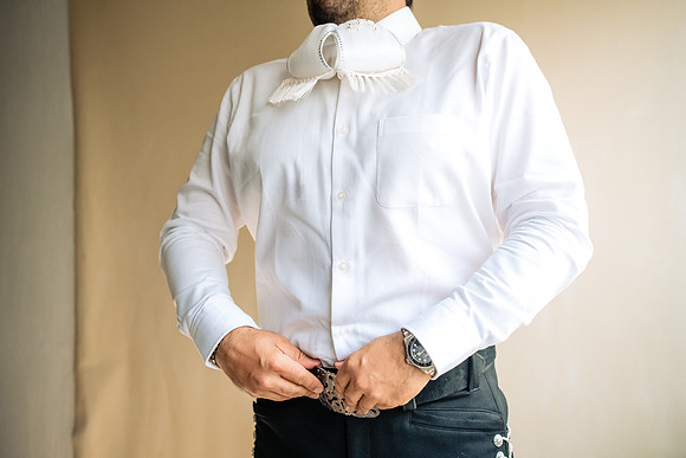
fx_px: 667
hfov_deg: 54.4
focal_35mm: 35
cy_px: 229
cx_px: 343
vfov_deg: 37.9
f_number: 4
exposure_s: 1/640
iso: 1600
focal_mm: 35
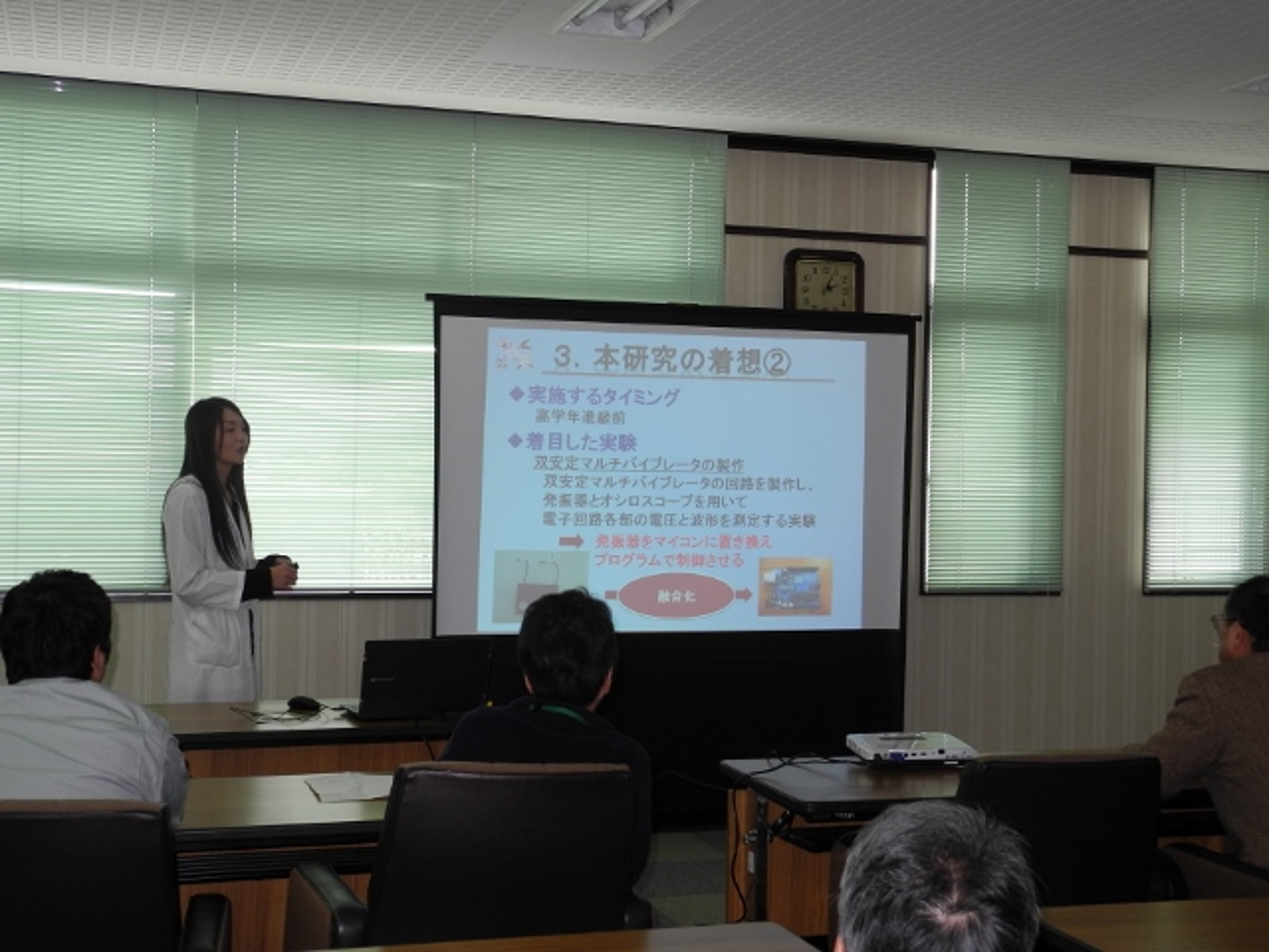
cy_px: 476
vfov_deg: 29.1
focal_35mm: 50
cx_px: 634
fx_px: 1833
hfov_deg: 38.2
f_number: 3.5
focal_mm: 10.7
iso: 100
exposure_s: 1/80
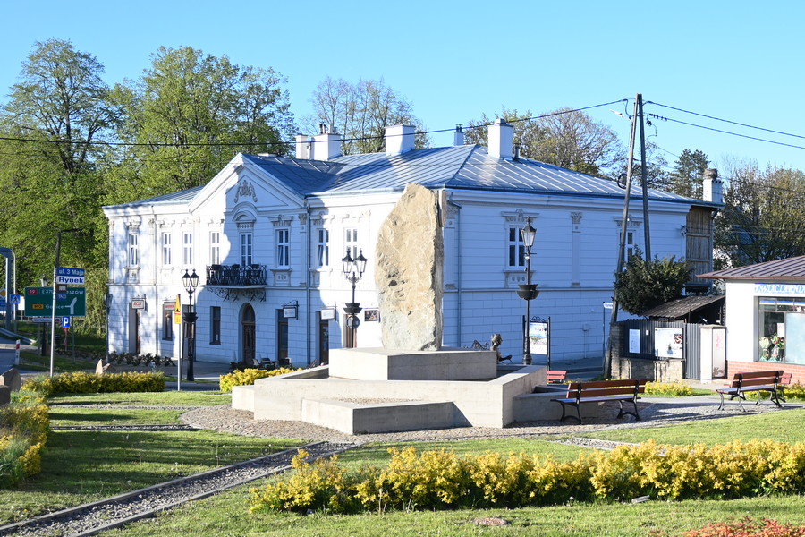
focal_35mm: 38
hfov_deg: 51.3
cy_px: 268
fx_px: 838
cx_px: 402
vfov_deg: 35.5
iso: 100
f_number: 4.2
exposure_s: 1/320
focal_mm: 25
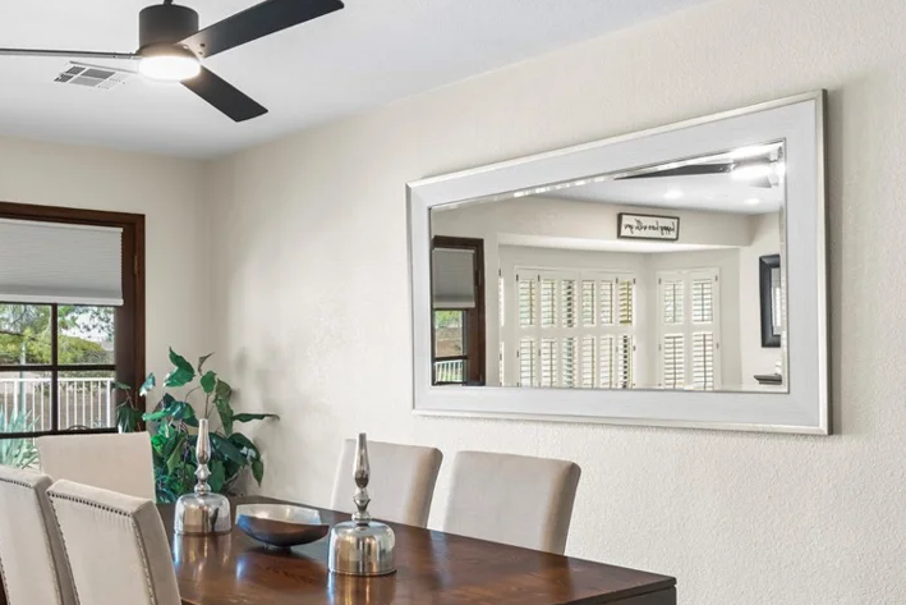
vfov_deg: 34.1
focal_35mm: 39
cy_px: 369
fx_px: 982
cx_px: 289
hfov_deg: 48.6
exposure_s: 1.6
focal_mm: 27
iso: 400
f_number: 8
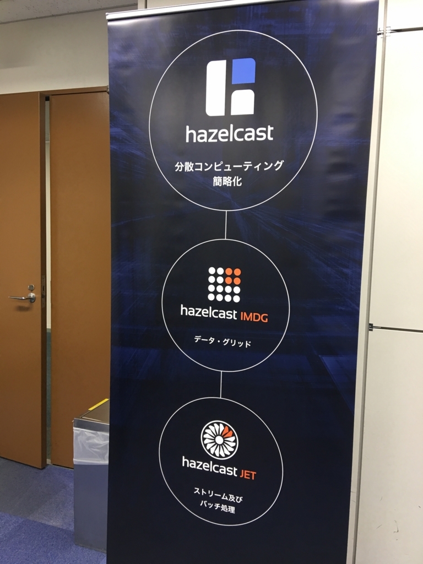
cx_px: 212
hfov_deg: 48.2
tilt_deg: -4.1
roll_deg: -2.0
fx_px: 472
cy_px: 282
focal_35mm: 29
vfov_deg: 61.7
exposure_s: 1/15
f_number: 2.2
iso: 40
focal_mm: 4.15
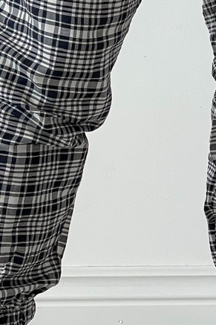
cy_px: 57
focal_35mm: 198
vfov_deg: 10.4
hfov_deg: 6.9
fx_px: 1783
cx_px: 203
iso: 125
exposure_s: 1/120
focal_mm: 6
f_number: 2
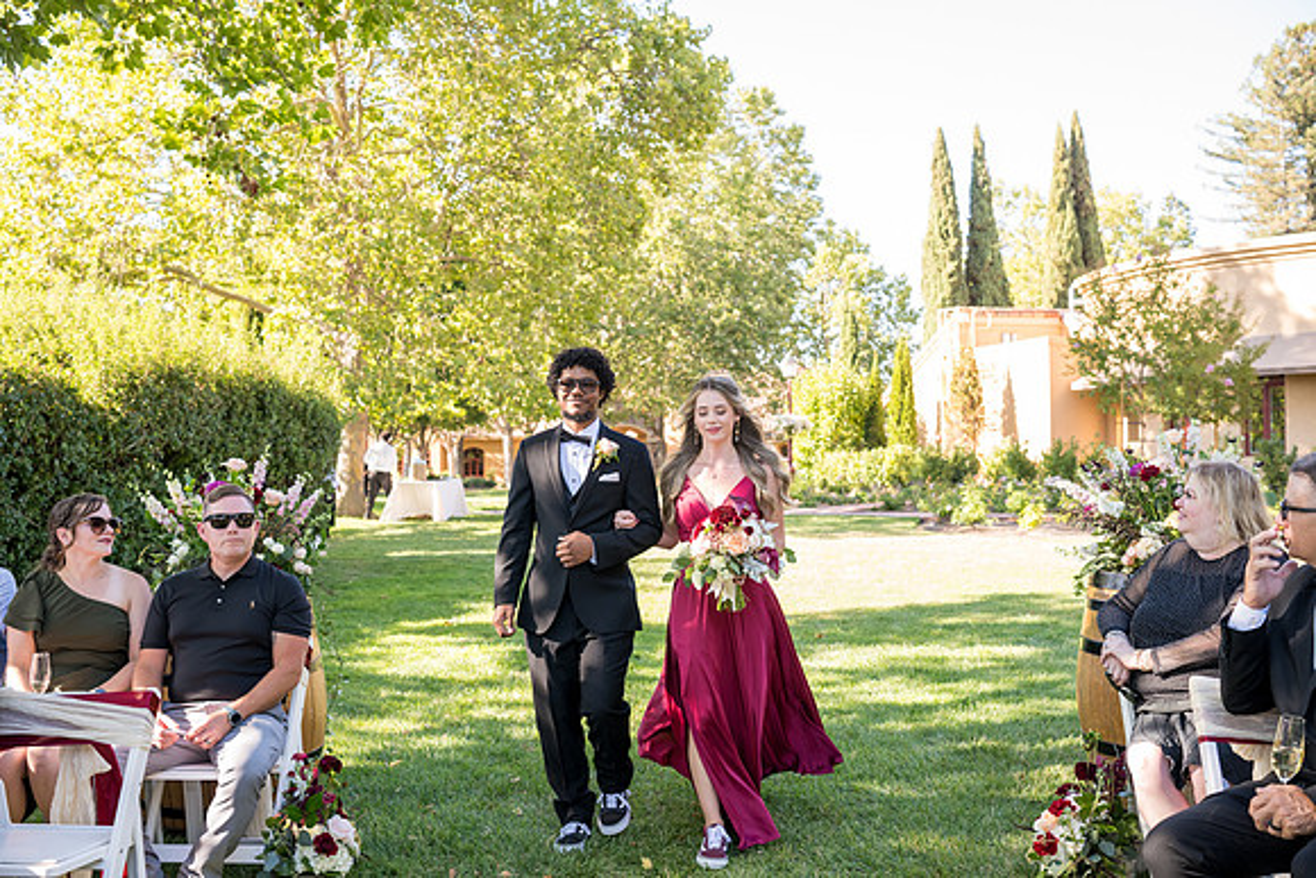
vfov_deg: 36.9
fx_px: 1316
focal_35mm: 36
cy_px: 439
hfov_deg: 53.1
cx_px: 658
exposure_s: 1/400
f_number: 4
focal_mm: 36
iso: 640
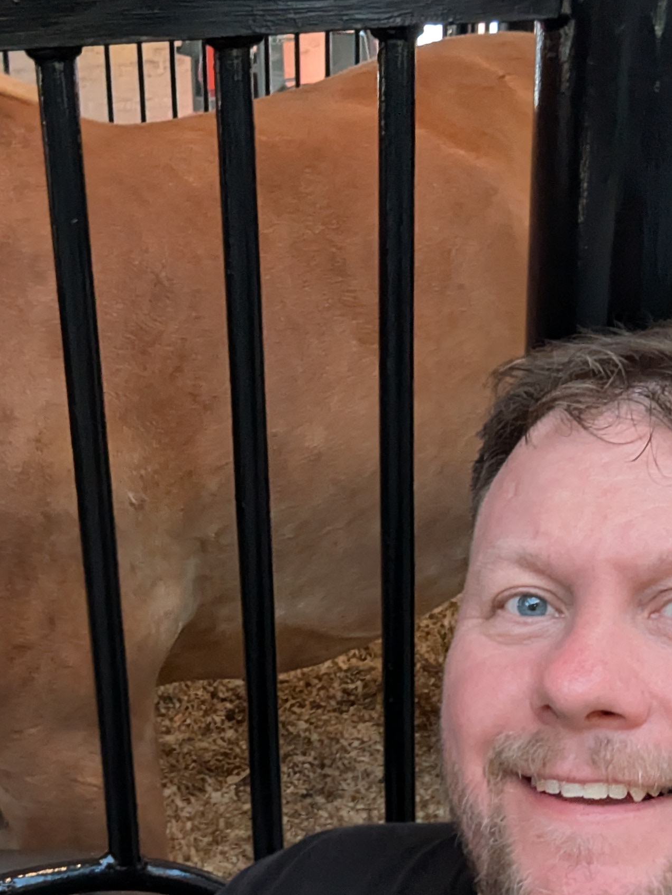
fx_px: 1294
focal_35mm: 50
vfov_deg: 38.1
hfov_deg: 28.8
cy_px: 520
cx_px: 198
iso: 394
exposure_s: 1/100
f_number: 2.2
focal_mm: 2.74
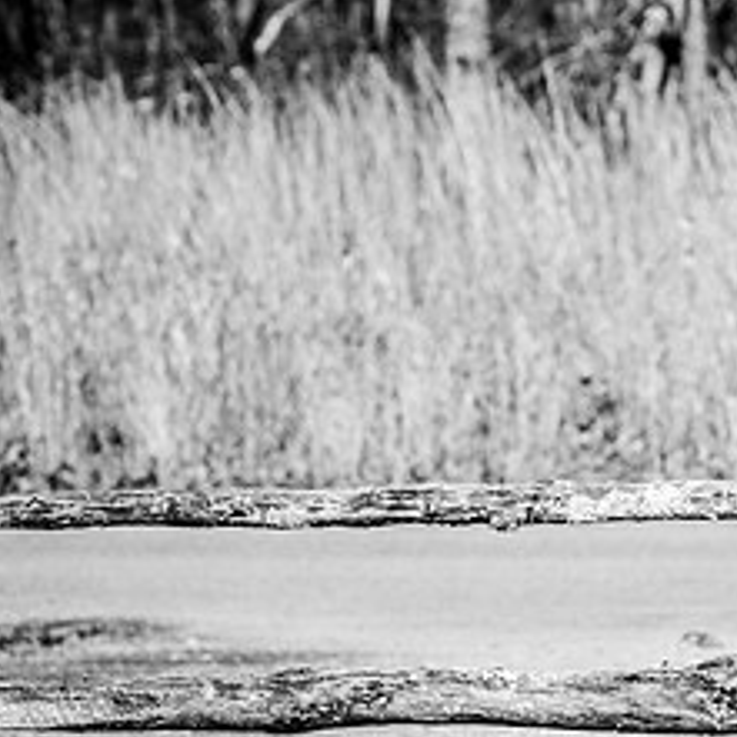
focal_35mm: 199
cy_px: 424
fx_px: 4793
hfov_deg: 8.7
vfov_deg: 8.8
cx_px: 830
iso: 250
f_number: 3.5
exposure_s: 1/2000
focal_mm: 85
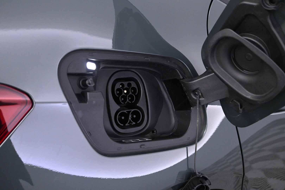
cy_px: 95
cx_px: 142
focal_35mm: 34
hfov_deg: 55.1
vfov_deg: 38.4
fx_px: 273
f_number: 4.2
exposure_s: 1/60
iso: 3200
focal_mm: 23
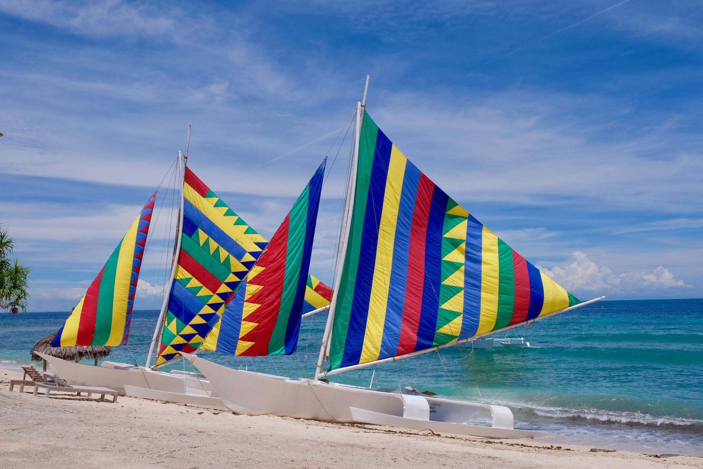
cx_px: 352
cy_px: 234
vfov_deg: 36.9
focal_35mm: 36
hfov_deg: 53.1
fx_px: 703
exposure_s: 1/1000
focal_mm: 24.2
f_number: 8
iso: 200
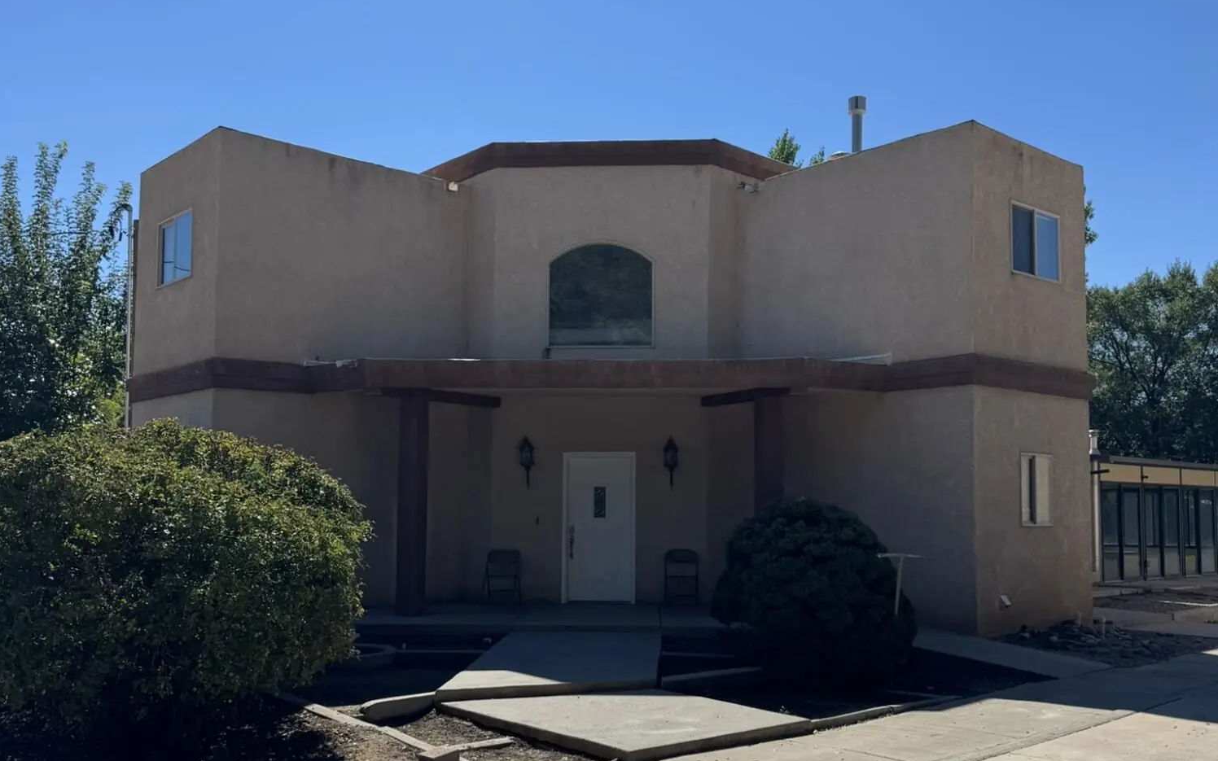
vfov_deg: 37.2
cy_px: 431
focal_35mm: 34
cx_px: 609
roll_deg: -0.2
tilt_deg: +5.1
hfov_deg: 56.7
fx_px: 1129
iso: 80
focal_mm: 6.76
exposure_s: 1/7092
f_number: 1.78
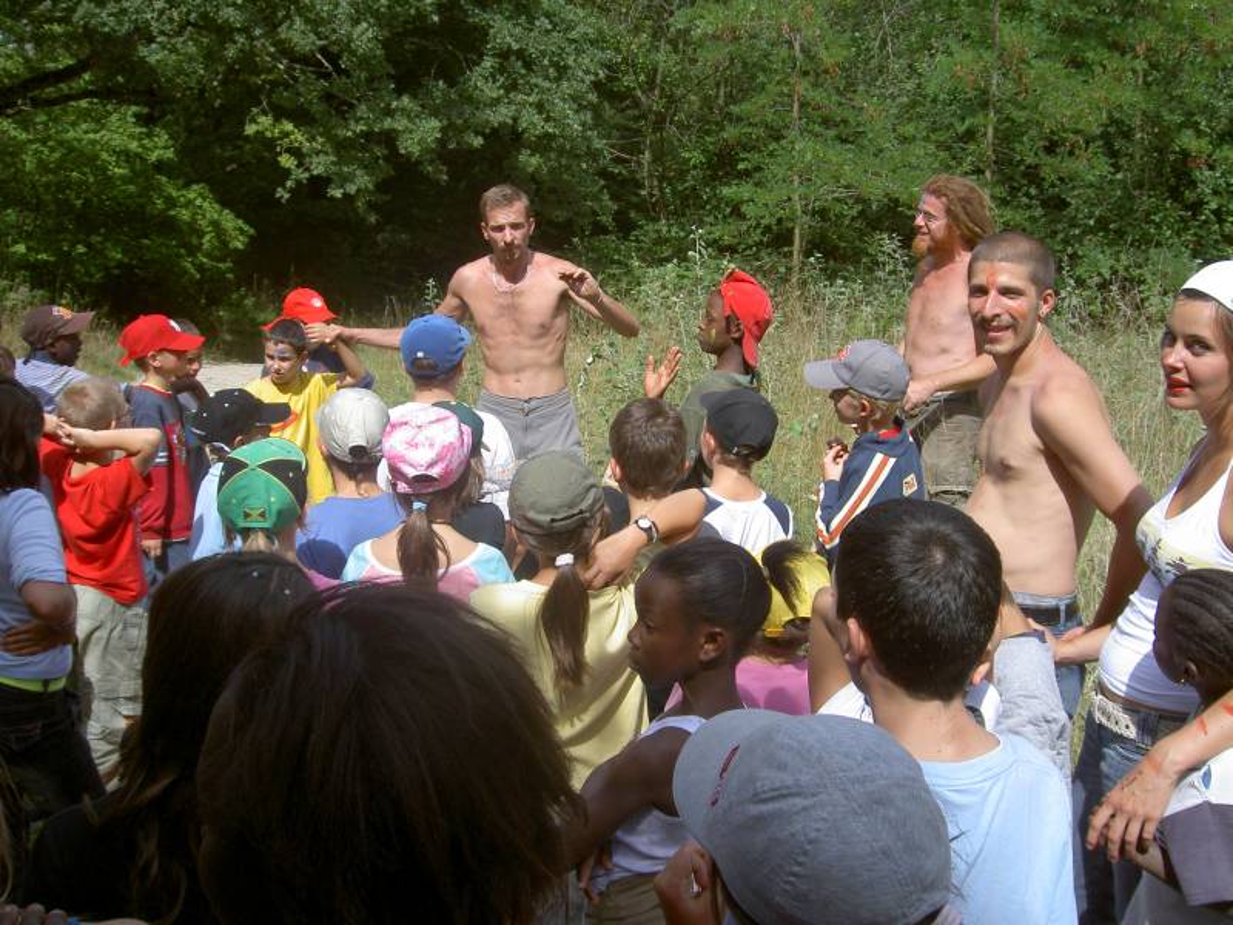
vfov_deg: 36.8
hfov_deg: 47.9
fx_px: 1389
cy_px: 462
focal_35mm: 39
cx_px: 616
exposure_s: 1/320
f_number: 4.7
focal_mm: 8
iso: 100
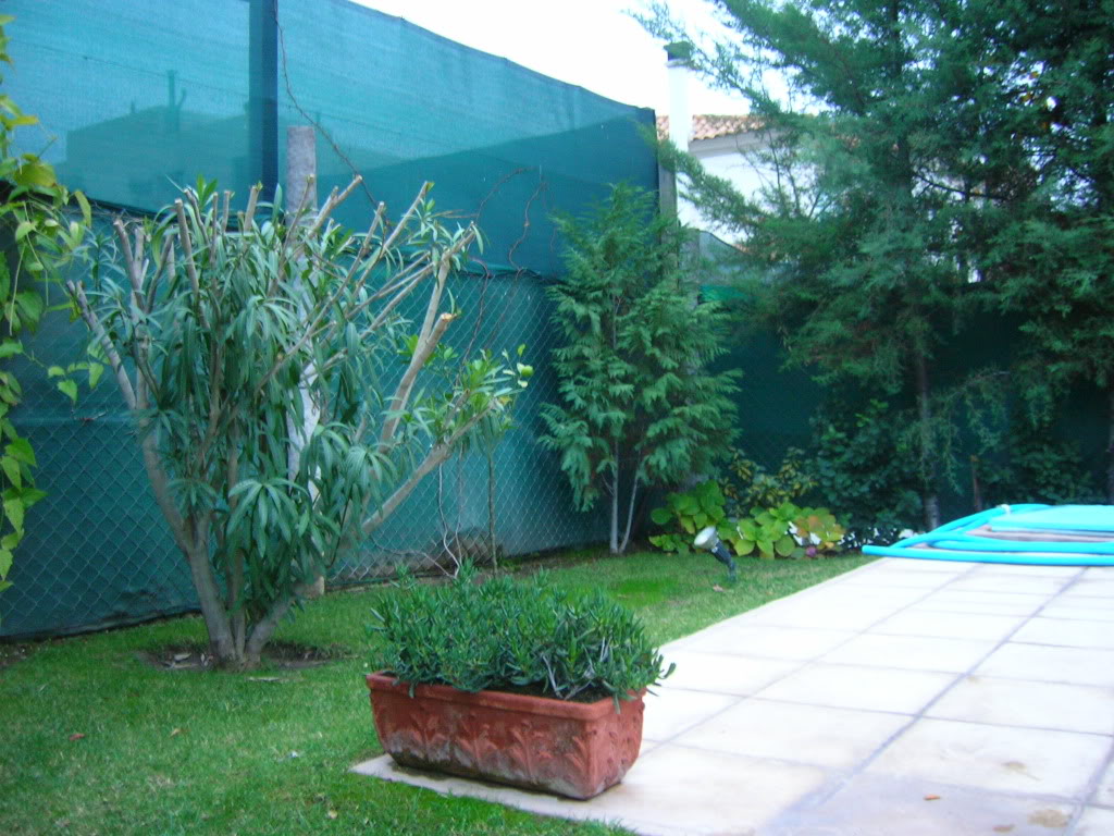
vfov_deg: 41.8
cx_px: 557
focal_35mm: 34
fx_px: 1094
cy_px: 418
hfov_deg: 54.0
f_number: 2.9
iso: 120
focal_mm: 5.7
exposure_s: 1/3.6
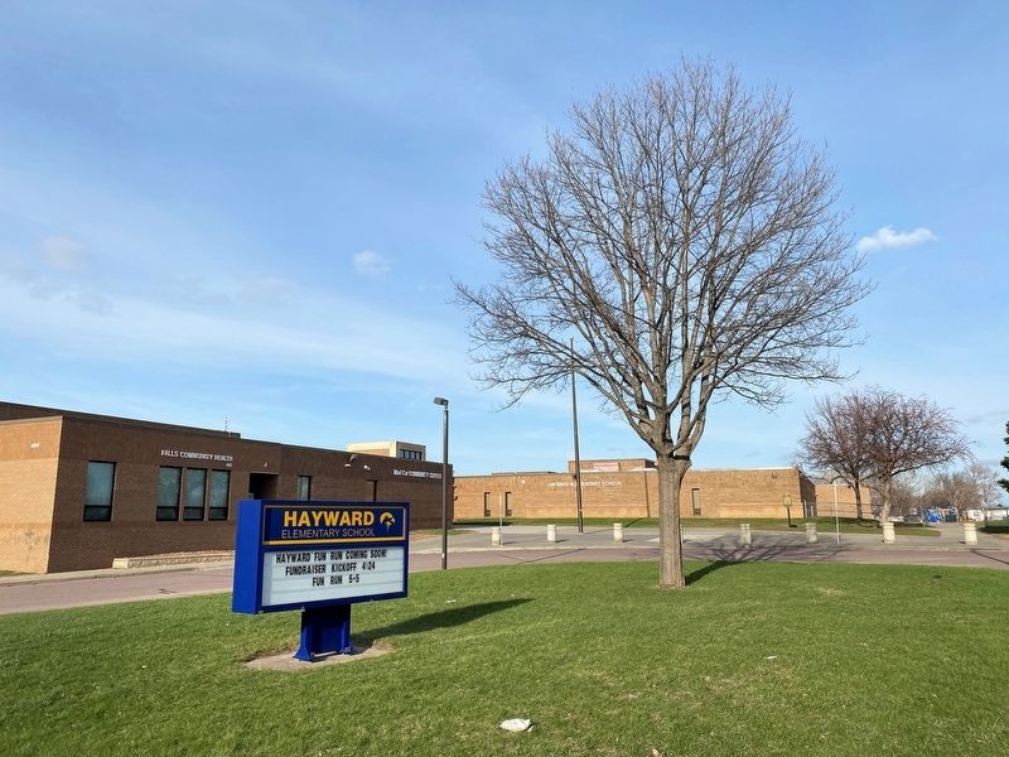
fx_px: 758
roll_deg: +0.7
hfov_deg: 67.3
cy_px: 378
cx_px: 504
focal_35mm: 26
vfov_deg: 53.1
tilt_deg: +11.8
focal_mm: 4.25
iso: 32
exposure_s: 1/3125
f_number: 1.8
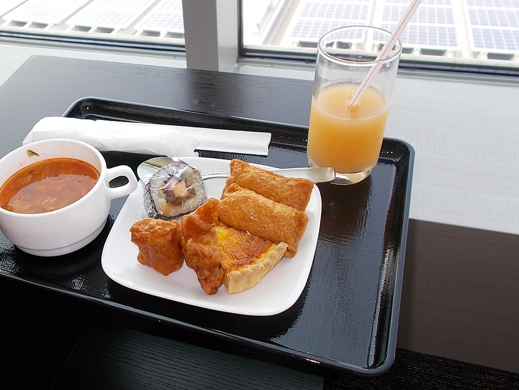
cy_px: 199
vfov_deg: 38.7
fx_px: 555
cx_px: 161
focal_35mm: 37
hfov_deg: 49.0
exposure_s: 1/125
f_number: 3.2
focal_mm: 4.6
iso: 80
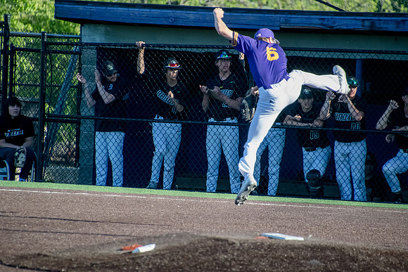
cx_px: 204
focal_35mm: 525
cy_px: 136
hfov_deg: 3.9
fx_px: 5951
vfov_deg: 2.6
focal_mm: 350
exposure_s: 1/2000
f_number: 6.3
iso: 2500
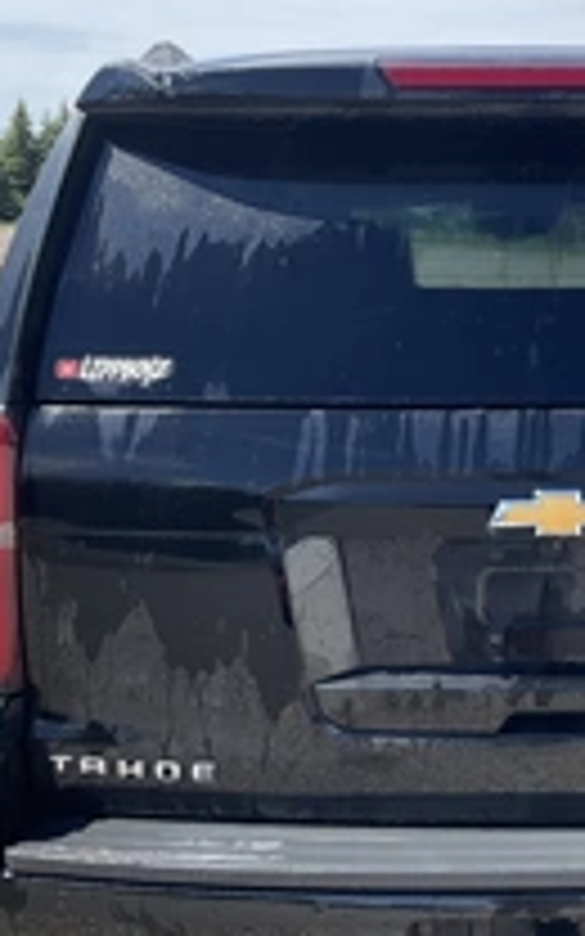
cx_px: 549
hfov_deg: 21.4
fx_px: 1505
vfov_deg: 34.5
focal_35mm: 59
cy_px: 477
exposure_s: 1/1098
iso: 25
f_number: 1.8
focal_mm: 3
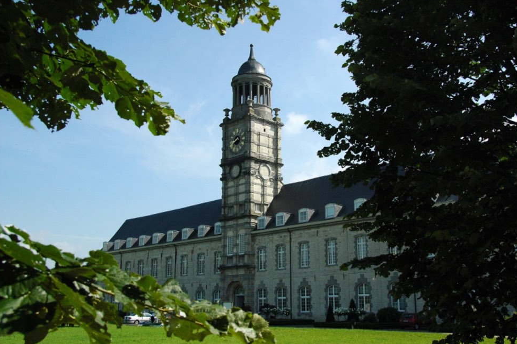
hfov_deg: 48.5
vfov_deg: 33.3
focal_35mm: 40
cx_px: 262
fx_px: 574
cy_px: 173
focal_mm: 26
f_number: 8
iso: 500
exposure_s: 1/1000
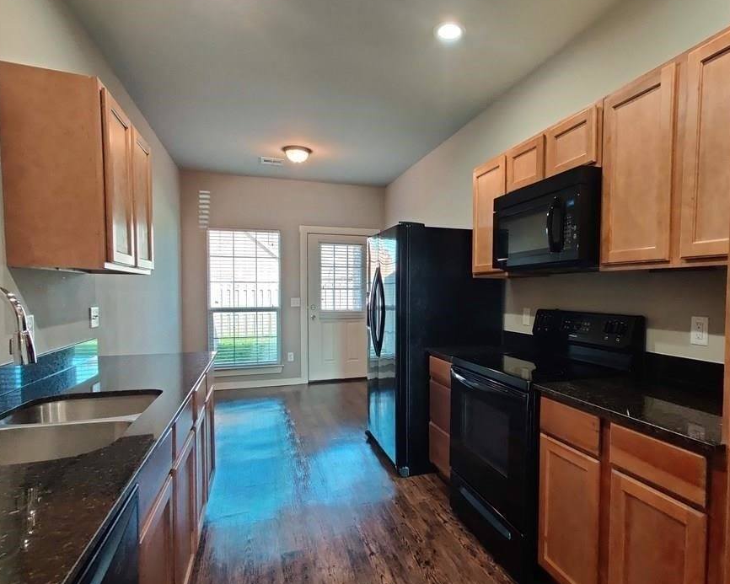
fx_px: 324
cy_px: 311
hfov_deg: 95.9
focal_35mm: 15
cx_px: 426
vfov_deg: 83.9
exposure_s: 1/33
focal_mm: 2.25
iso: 640
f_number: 2.2
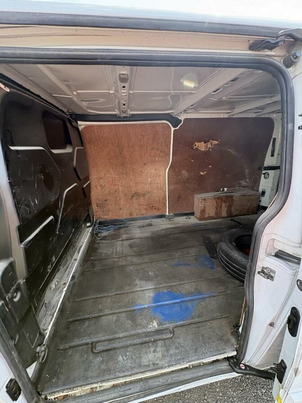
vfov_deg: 102.1
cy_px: 202
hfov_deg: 85.7
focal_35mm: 14
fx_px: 163
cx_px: 151
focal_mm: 2.22
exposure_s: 1/136
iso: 64
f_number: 2.2
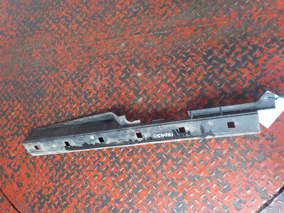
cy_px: 106
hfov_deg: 60.0
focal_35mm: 30
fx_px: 246
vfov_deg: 46.8
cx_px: 142
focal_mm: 4.1
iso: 250
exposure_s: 1/30
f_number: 3.3
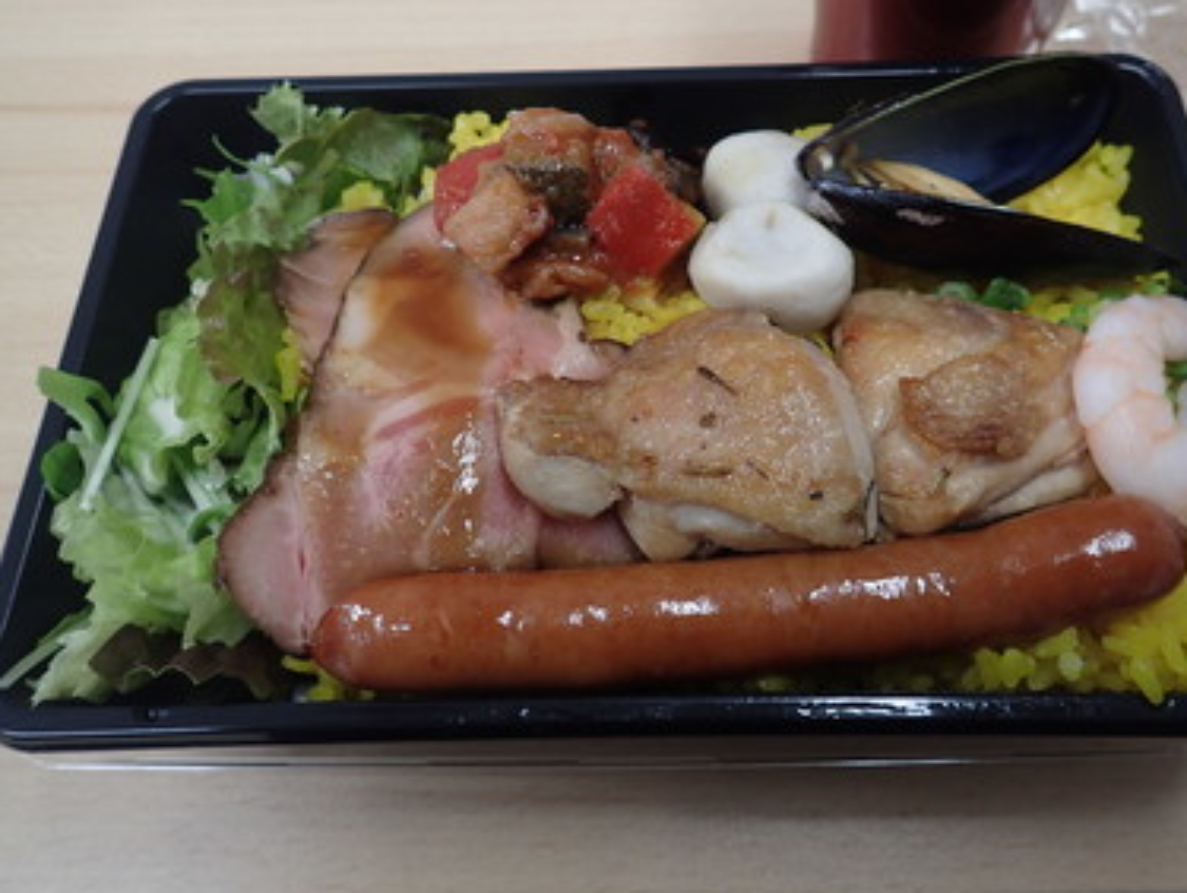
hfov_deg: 59.6
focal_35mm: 30
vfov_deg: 46.7
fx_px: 1030
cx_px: 684
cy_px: 380
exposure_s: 1/100
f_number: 2
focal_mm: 4.5
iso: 200
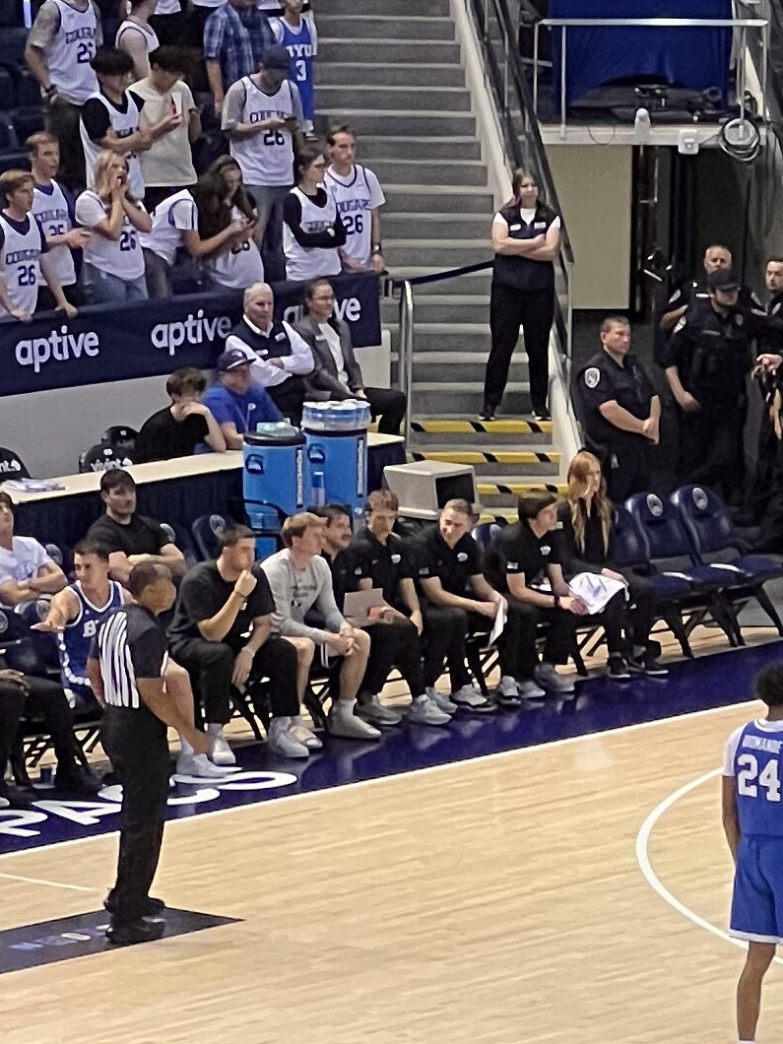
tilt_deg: -8.1
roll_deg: -1.7
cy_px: 662
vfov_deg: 6.8
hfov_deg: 5.0
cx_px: 1412
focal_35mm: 293
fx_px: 8837
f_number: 2.8
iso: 200
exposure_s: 1/120
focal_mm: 9
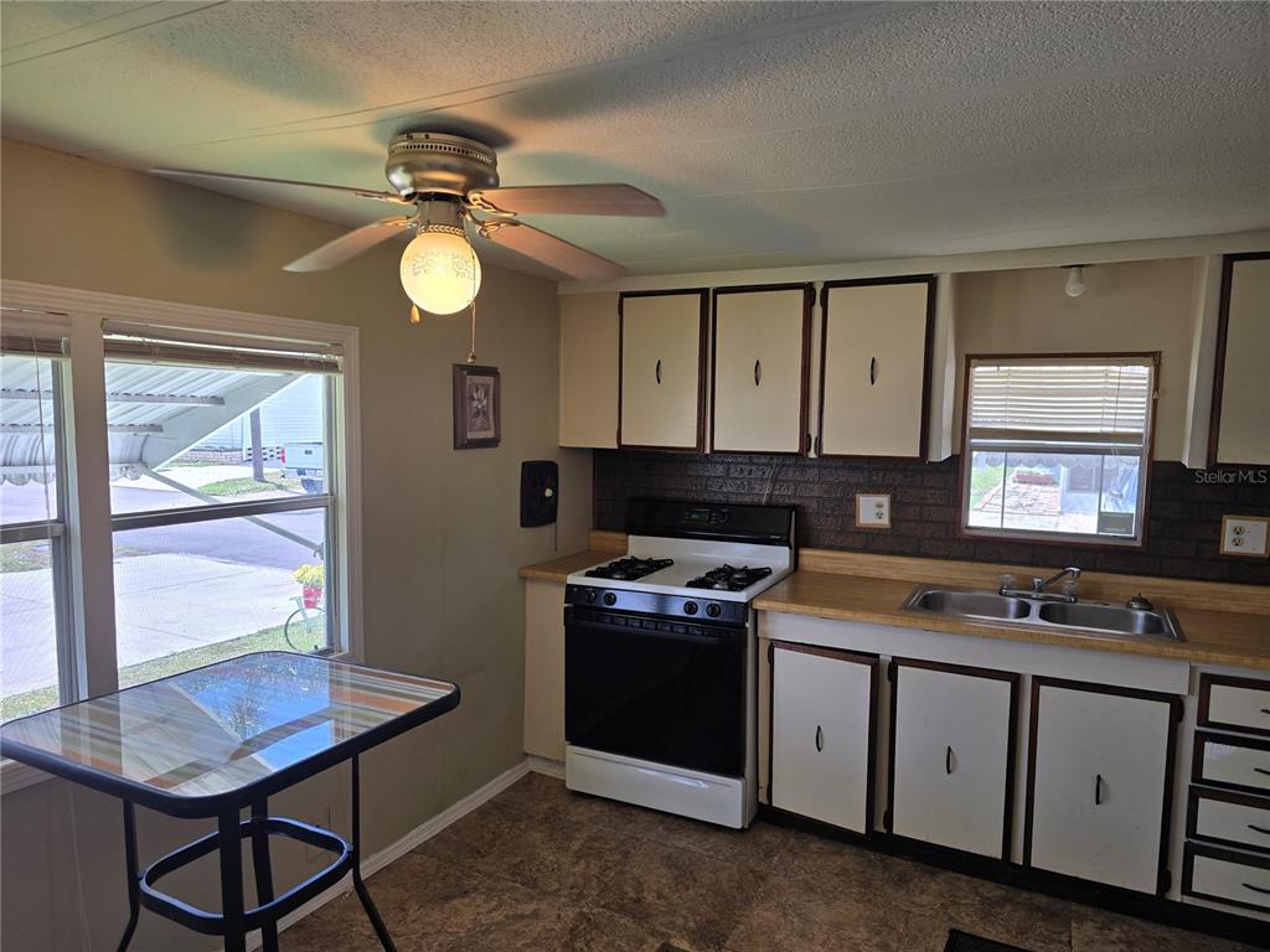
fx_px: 844
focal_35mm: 23
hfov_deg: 73.9
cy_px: 476
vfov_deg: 58.9
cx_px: 635
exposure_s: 1/180
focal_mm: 6.3
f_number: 1.7
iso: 32
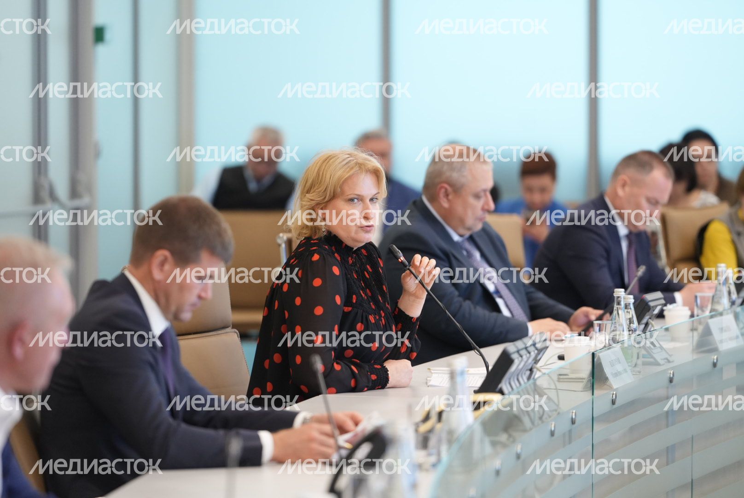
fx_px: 4136
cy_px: 249
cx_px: 372
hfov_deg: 10.3
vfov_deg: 6.9
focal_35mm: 200
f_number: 2.8
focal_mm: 200
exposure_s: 1/200
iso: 2000
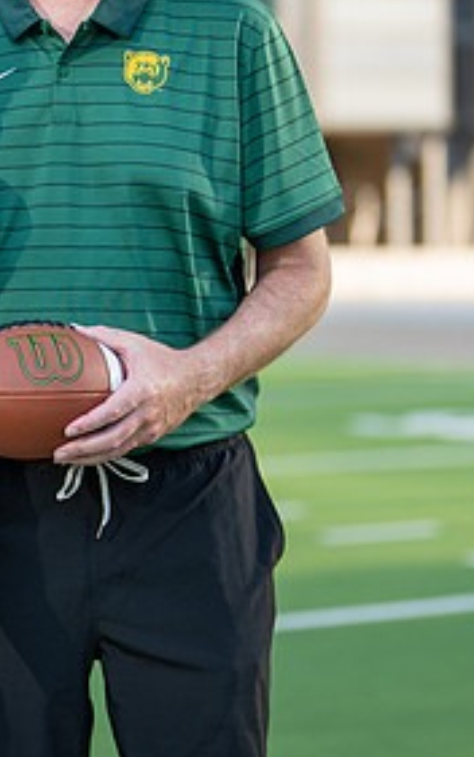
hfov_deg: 9.4
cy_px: 247
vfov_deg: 15.0
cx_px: 1
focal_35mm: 139
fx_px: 2869
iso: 100
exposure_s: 1/3200
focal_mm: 50
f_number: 1.2
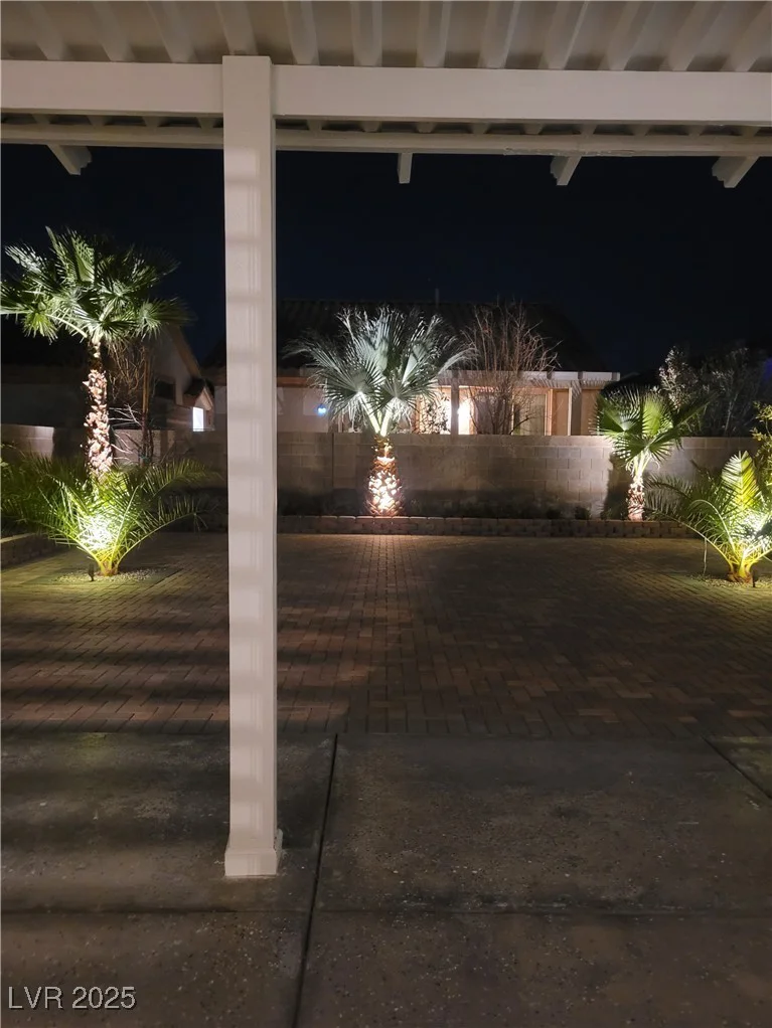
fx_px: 773
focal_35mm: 26
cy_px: 514
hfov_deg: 53.1
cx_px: 386
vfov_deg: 67.3
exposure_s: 1/8
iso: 1250
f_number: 1.8
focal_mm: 5.4
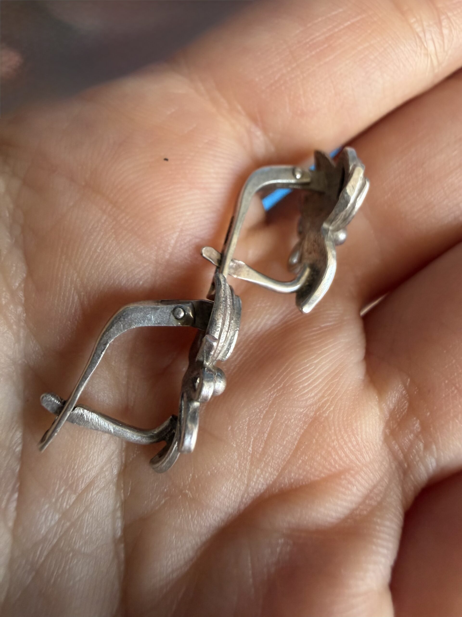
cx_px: 231
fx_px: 427
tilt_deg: -49.7
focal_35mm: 24
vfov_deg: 71.6
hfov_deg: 56.8
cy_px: 308
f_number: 2.2
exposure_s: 1/121
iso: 200
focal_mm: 2.22
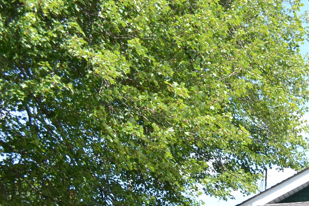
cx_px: 423
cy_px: 287
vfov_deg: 16.7
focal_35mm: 76
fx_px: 652
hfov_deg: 23.0
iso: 100
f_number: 6.3
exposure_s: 1/125
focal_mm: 18
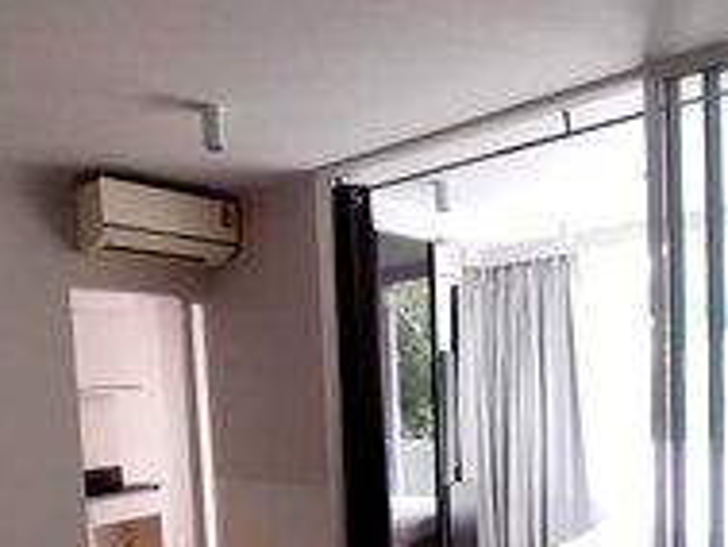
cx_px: 262
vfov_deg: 38.0
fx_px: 758
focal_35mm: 36
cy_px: 451
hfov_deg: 50.7
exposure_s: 1/25
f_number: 2.2
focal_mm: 1.46
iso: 200
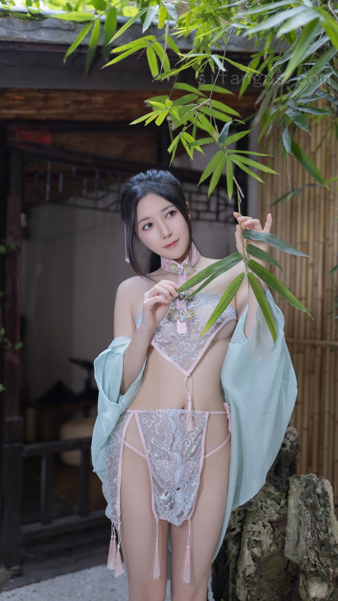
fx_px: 781
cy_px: 298
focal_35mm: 49
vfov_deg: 42.1
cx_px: 188
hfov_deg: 24.4
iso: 200
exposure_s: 1/80
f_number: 3
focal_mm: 46
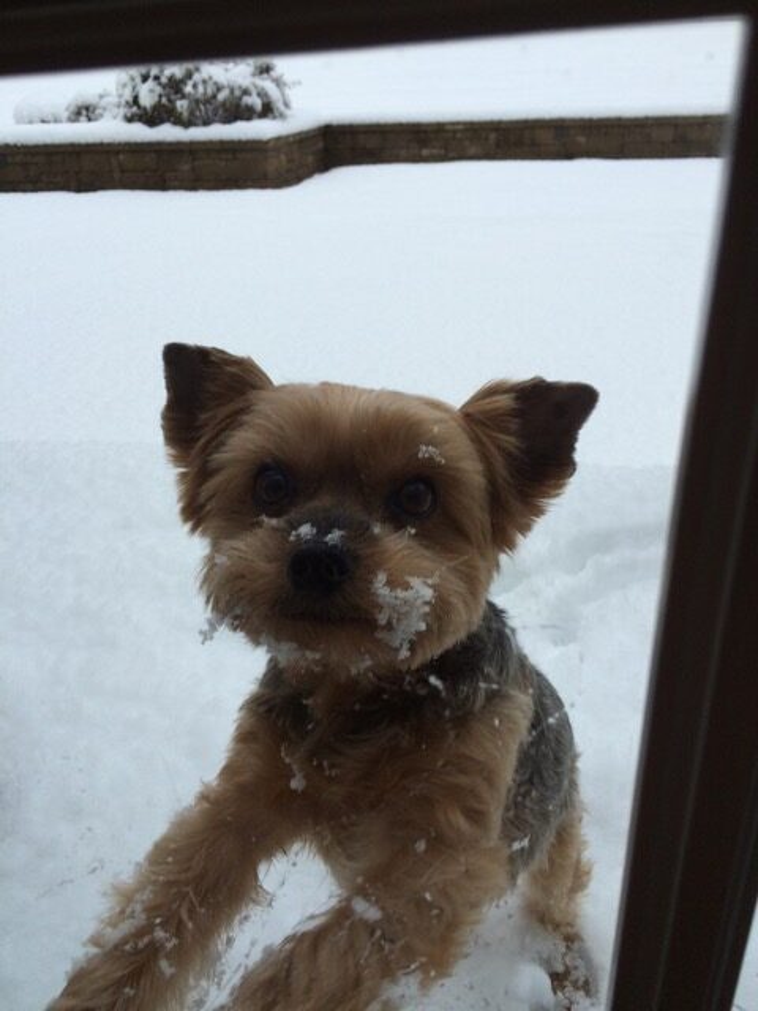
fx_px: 847
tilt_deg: -29.0
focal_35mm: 29
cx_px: 379
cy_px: 506
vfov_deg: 61.7
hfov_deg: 48.2
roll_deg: +1.0
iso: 32
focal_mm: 4.15
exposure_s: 1/533
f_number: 2.2
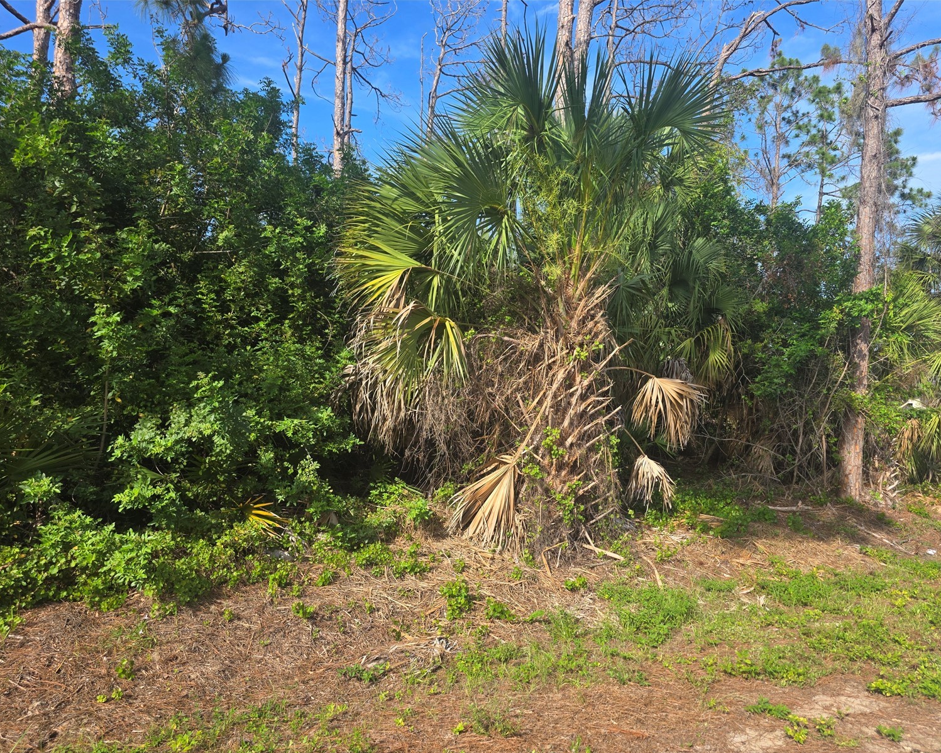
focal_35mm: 24
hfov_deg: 70.3
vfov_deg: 58.8
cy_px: 377
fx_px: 668
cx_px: 482
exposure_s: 1/1983
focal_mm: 6.3
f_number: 1.7
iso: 80
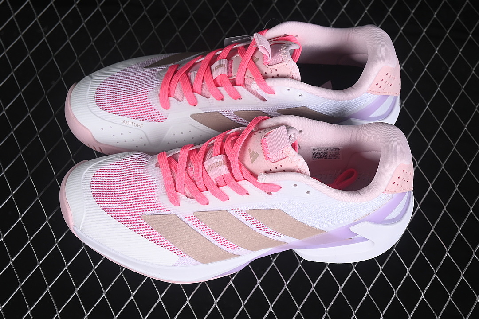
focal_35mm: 75
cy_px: 160
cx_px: 240
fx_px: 998
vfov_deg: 18.2
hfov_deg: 27.0
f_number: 7.1
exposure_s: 1/80
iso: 160
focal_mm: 50
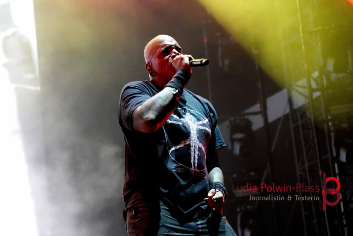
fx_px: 1515
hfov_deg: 13.3
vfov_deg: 8.9
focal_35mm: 154
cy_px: 118
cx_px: 176
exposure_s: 1/125
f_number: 5.6
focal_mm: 103
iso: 6400
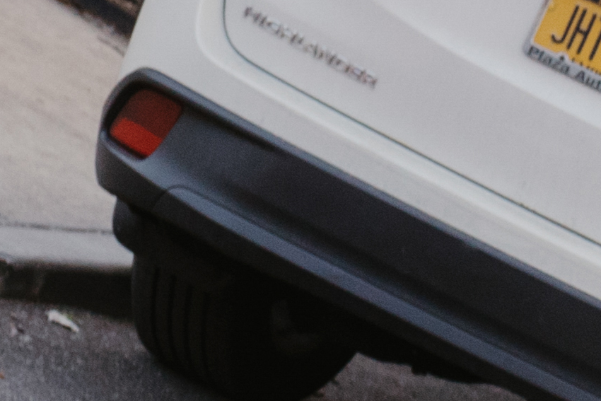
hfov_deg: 7.6
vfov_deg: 5.3
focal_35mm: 247
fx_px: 4124
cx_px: 1621
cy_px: 1134
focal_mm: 35
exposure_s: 1/320
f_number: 6.3
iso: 1250
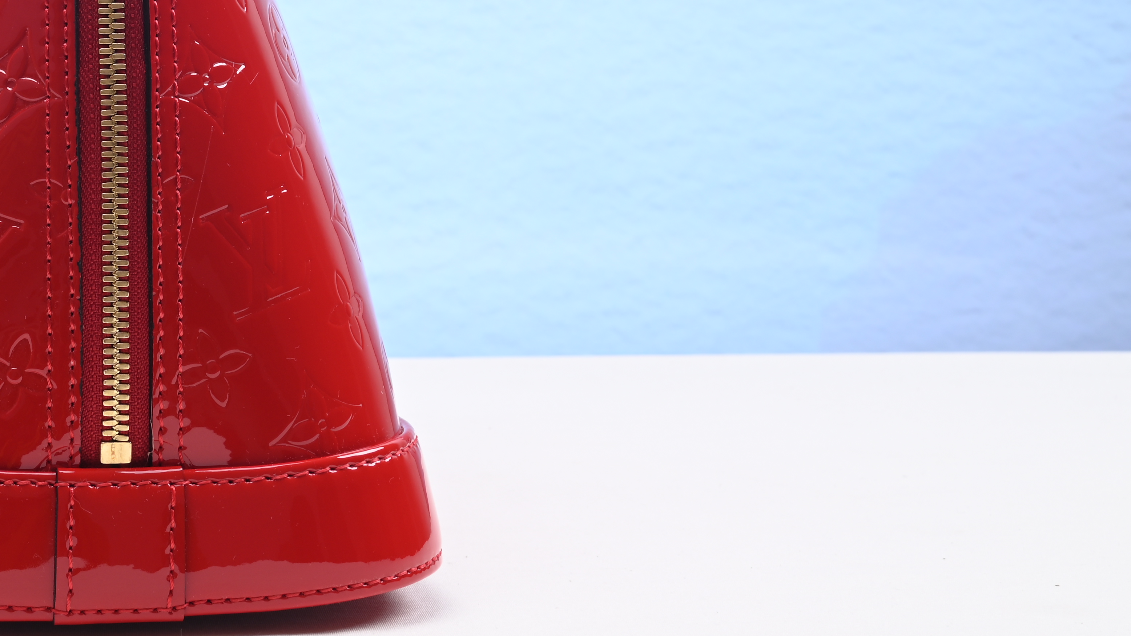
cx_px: 105
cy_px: 9
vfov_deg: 15.0
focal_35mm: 79
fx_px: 2369
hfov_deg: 26.0
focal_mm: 39
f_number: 16
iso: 100
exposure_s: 1/2
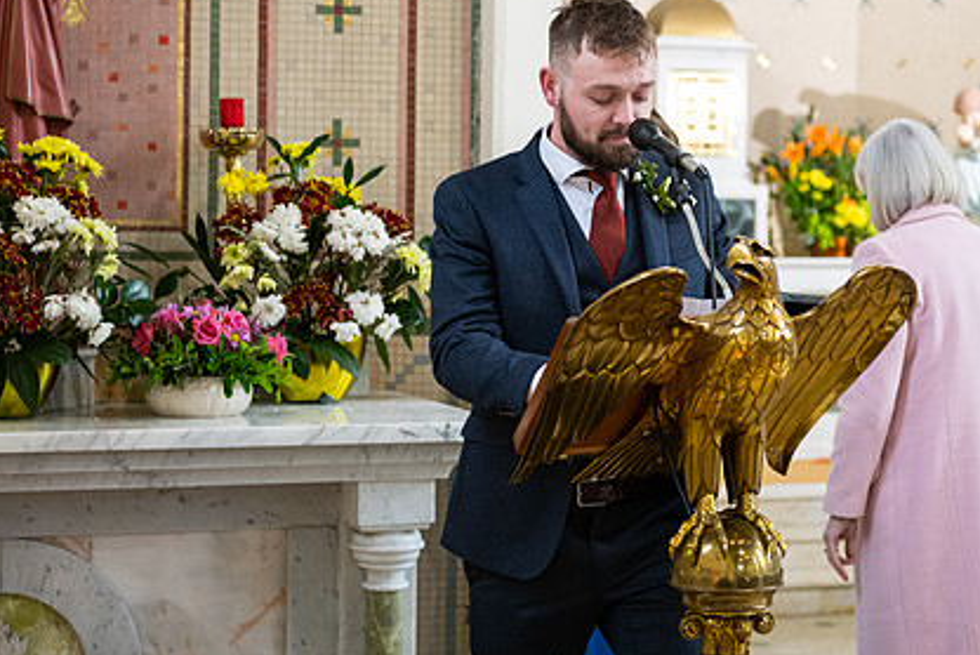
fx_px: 2506
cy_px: 232
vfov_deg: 14.9
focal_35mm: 92
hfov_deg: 22.1
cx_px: 627
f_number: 3.5
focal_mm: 66
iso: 800
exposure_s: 1/100
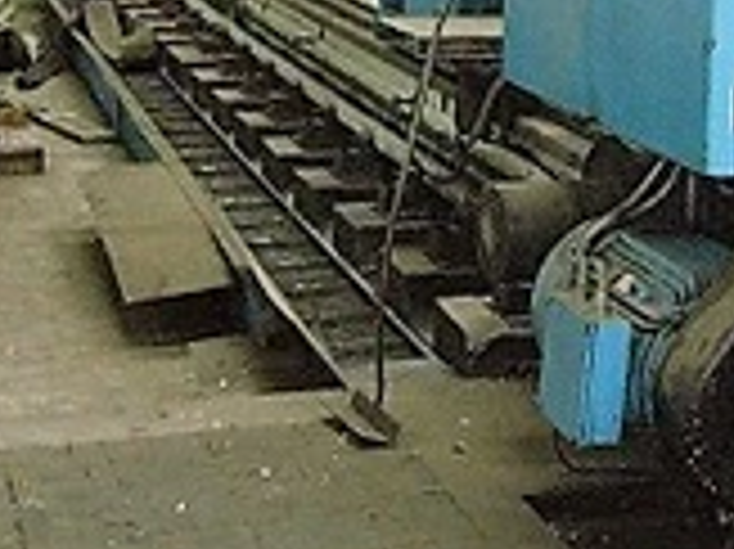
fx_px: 2034
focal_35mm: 96
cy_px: 22
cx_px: 666
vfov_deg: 15.2
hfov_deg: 20.0
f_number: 3.5
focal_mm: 6.6
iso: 400
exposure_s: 1/45
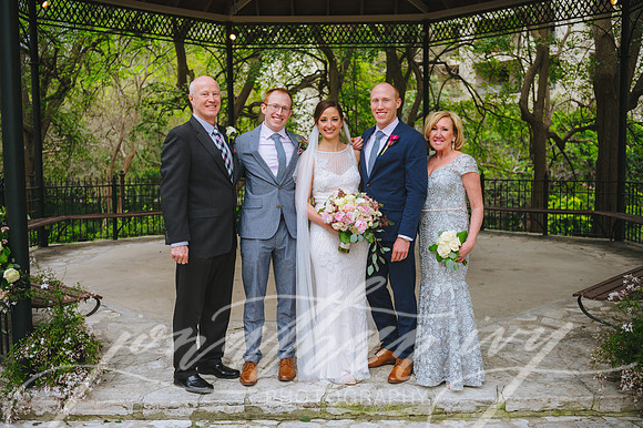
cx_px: 322
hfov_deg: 50.7
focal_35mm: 38
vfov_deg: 35.0
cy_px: 214
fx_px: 678
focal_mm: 38
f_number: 2.8
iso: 400
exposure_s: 1/1600
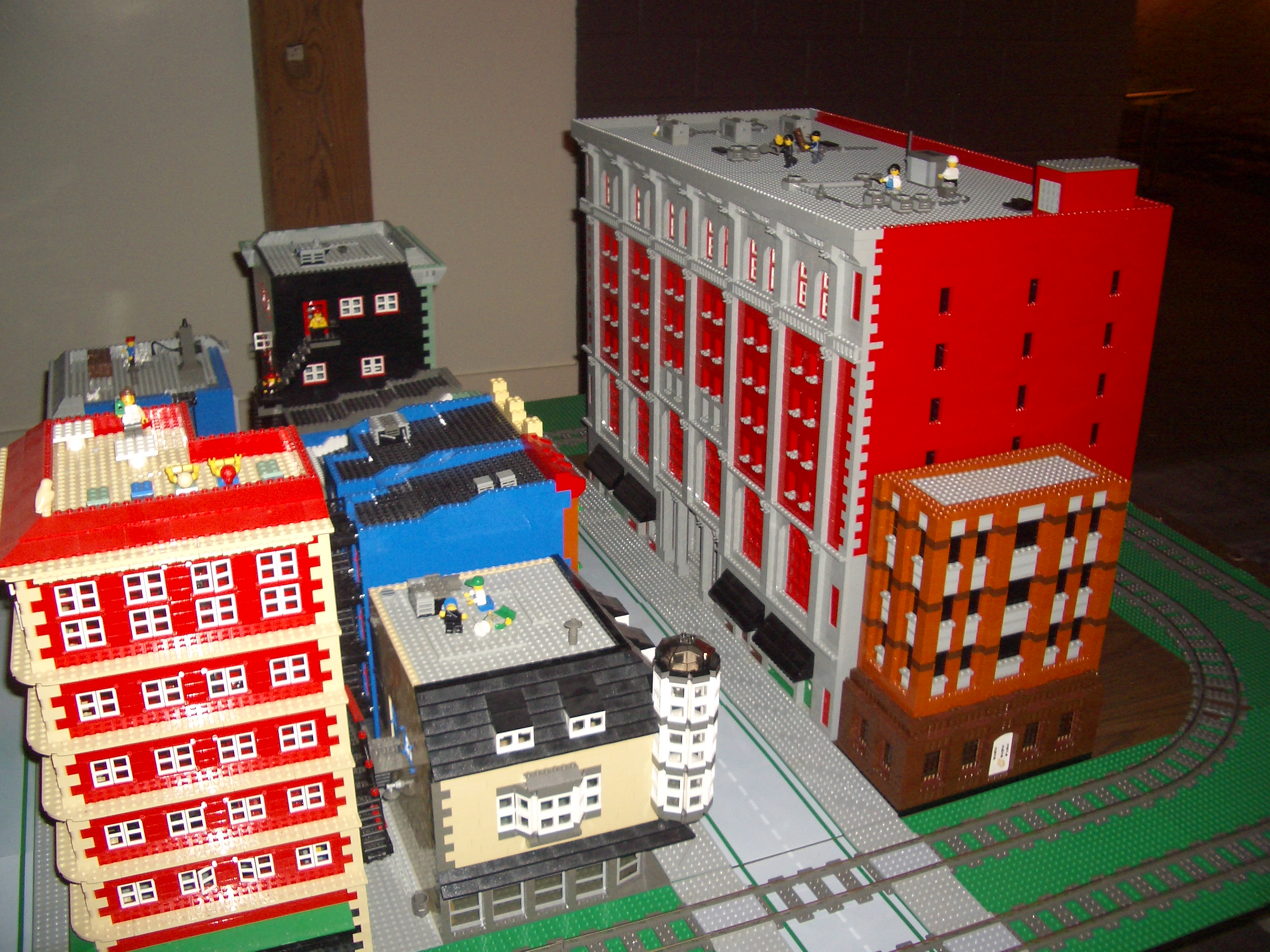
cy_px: 476
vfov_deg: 40.7
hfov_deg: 52.6
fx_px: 1284
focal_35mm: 35
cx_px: 635
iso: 100
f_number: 2.6
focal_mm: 5.8
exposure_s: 1/60
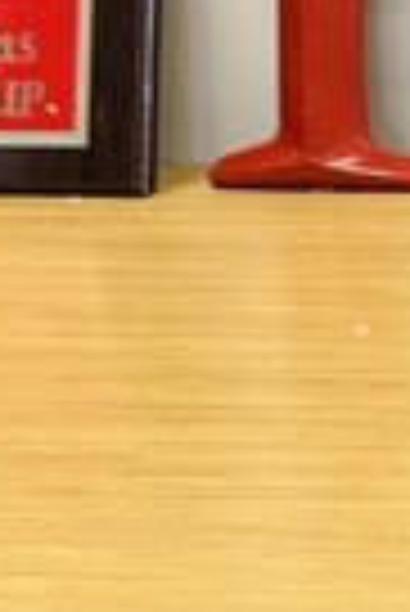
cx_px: 1451
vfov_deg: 9.8
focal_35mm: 203
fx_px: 3459
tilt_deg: -4.1
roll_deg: +2.6
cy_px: -346
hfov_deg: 6.0
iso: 64
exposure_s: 1/60
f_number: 1.5
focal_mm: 5.7
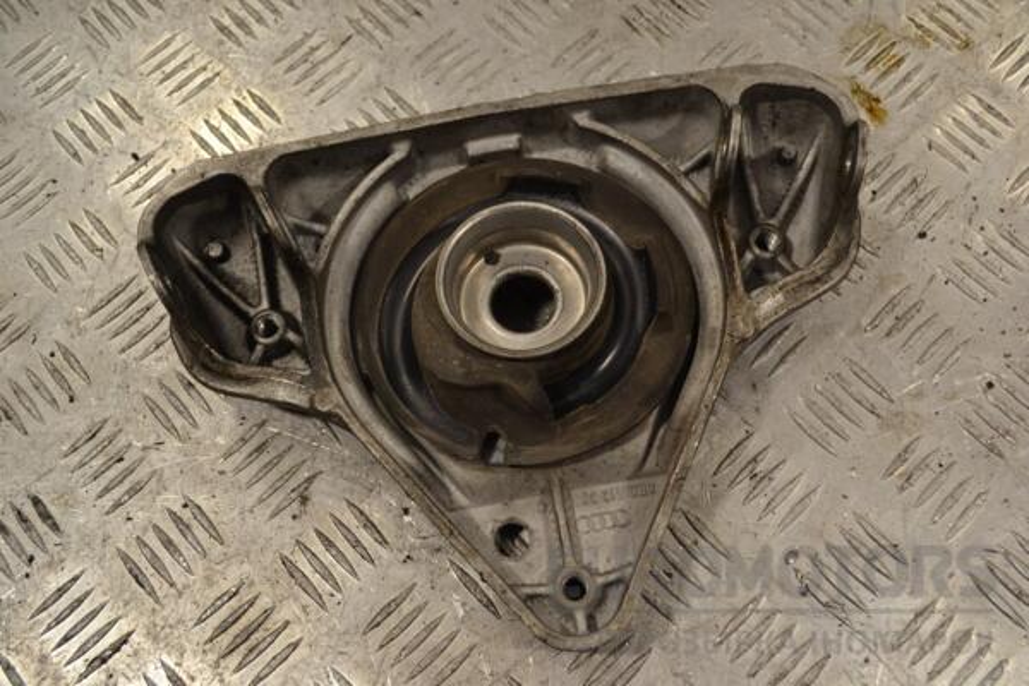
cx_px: 514
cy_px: 343
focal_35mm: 36
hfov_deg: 53.1
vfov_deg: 36.9
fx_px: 1029
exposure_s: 1/125
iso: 250
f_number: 5.6
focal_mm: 24
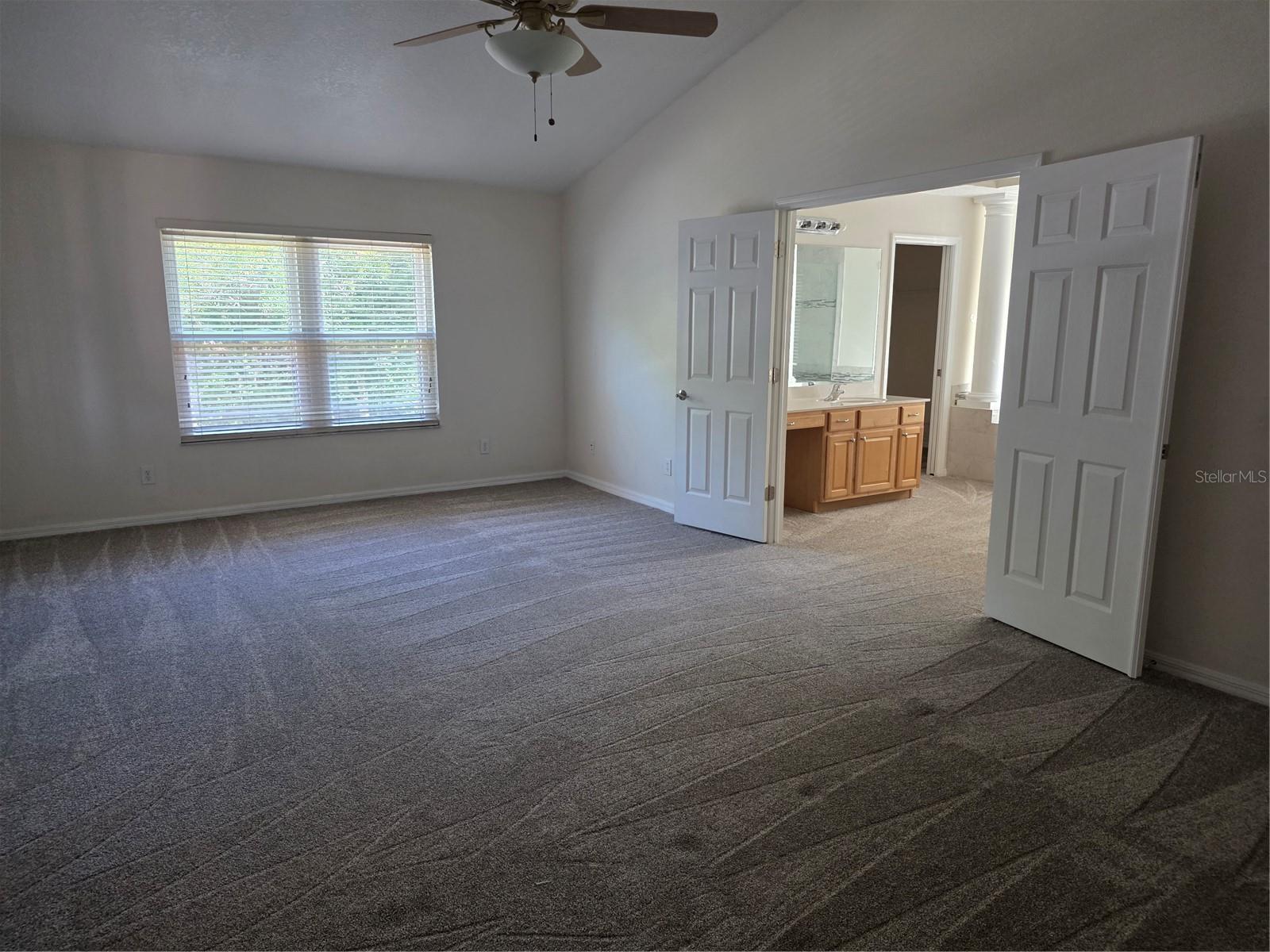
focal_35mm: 23
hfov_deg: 73.9
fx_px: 844
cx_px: 635
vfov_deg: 58.9
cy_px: 476
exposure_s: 1/120
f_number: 1.7
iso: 400
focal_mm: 6.25
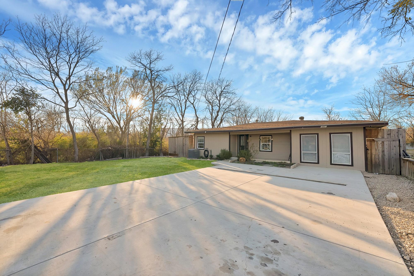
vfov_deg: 81.3
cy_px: 138
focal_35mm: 14
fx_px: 161
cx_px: 207
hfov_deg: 104.2
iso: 640
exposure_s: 1/250
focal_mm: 14
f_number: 9
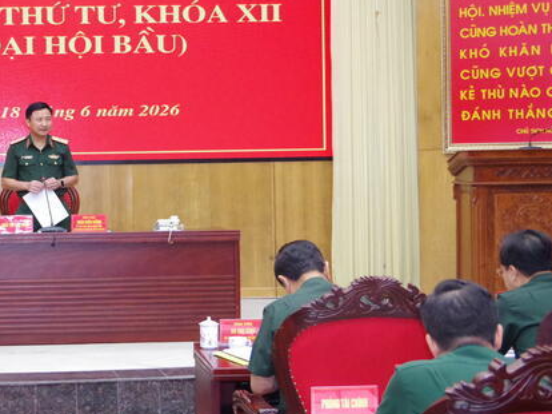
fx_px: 1323
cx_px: 52
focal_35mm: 83
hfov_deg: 23.0
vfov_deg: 17.7
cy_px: 149
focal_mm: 28
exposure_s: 1/180
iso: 3200
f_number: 4
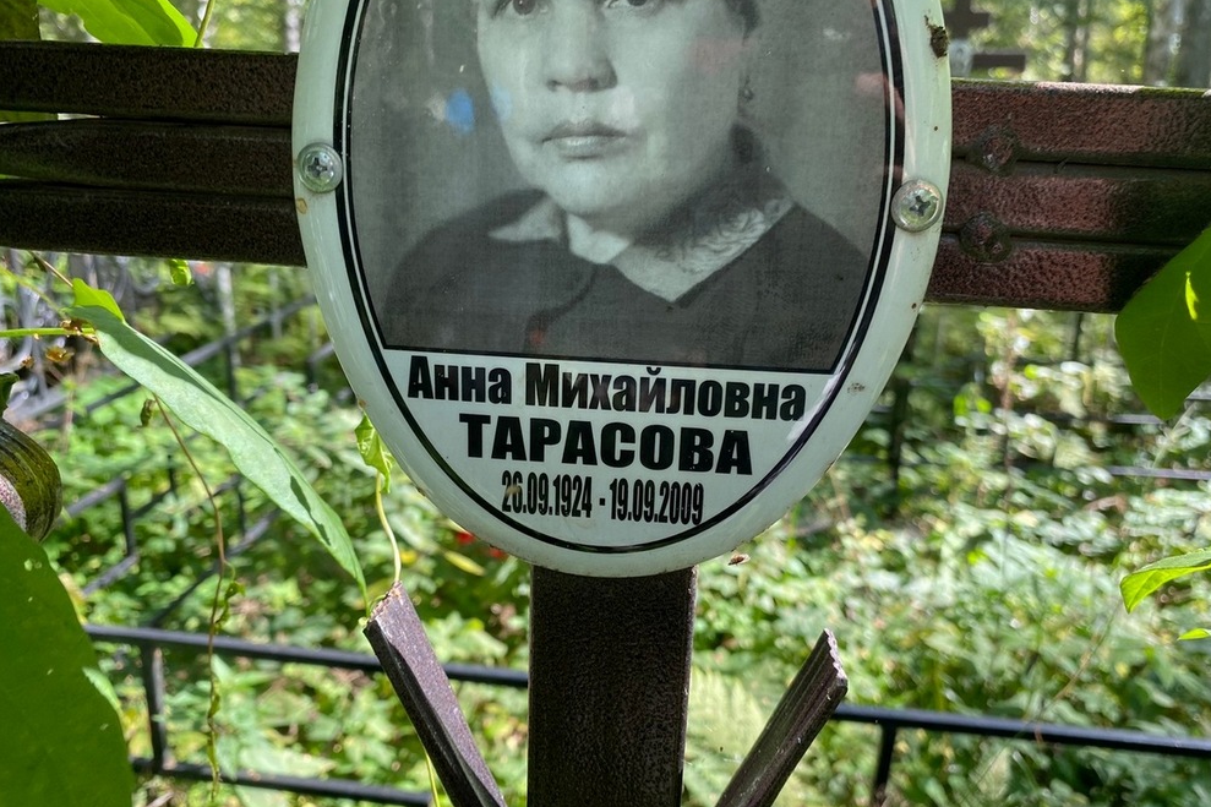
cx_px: 606
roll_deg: +2.7
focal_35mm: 28
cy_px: 400
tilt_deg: -19.3
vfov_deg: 46.4
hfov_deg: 65.5
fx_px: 942
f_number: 1.8
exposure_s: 1/136
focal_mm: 4.25
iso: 32
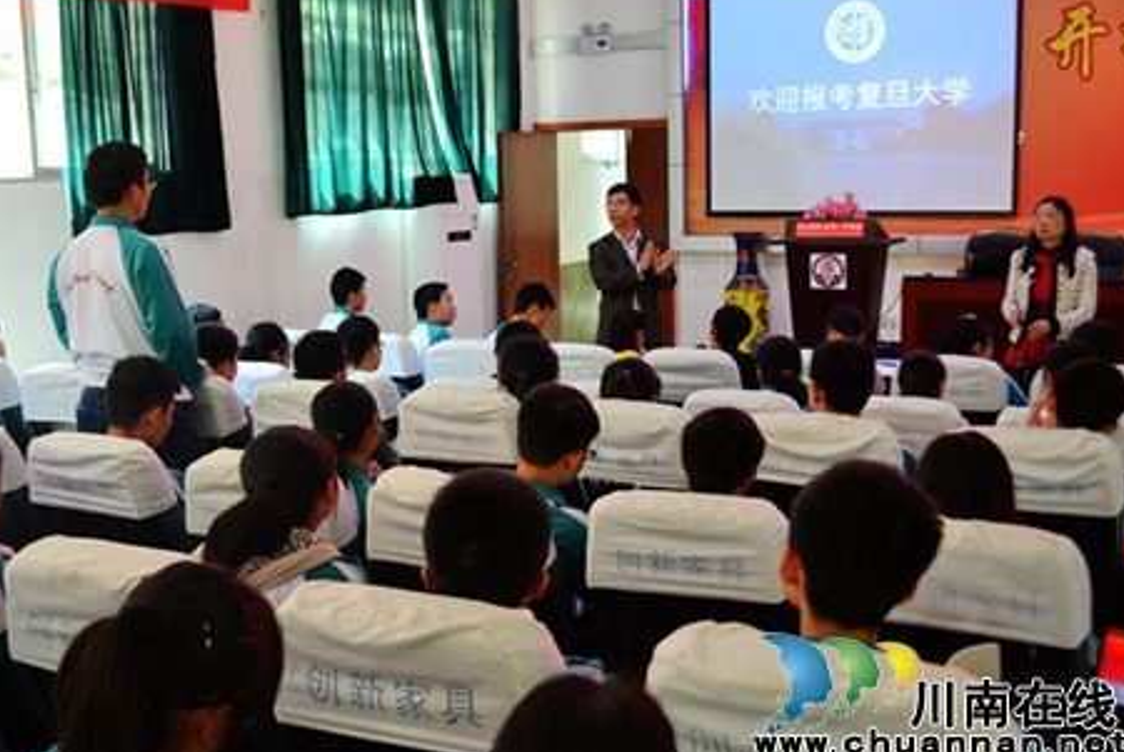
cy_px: 387
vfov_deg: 33.5
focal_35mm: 40
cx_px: 562
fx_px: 1250
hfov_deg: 48.4
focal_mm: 24
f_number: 4
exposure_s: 1/20
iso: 400
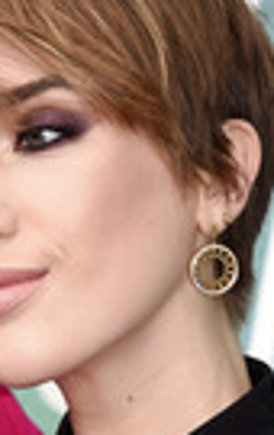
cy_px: 342
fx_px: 6644
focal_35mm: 559
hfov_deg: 2.4
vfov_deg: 3.8
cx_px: -16
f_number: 6.3
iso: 400
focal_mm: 165
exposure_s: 1/250
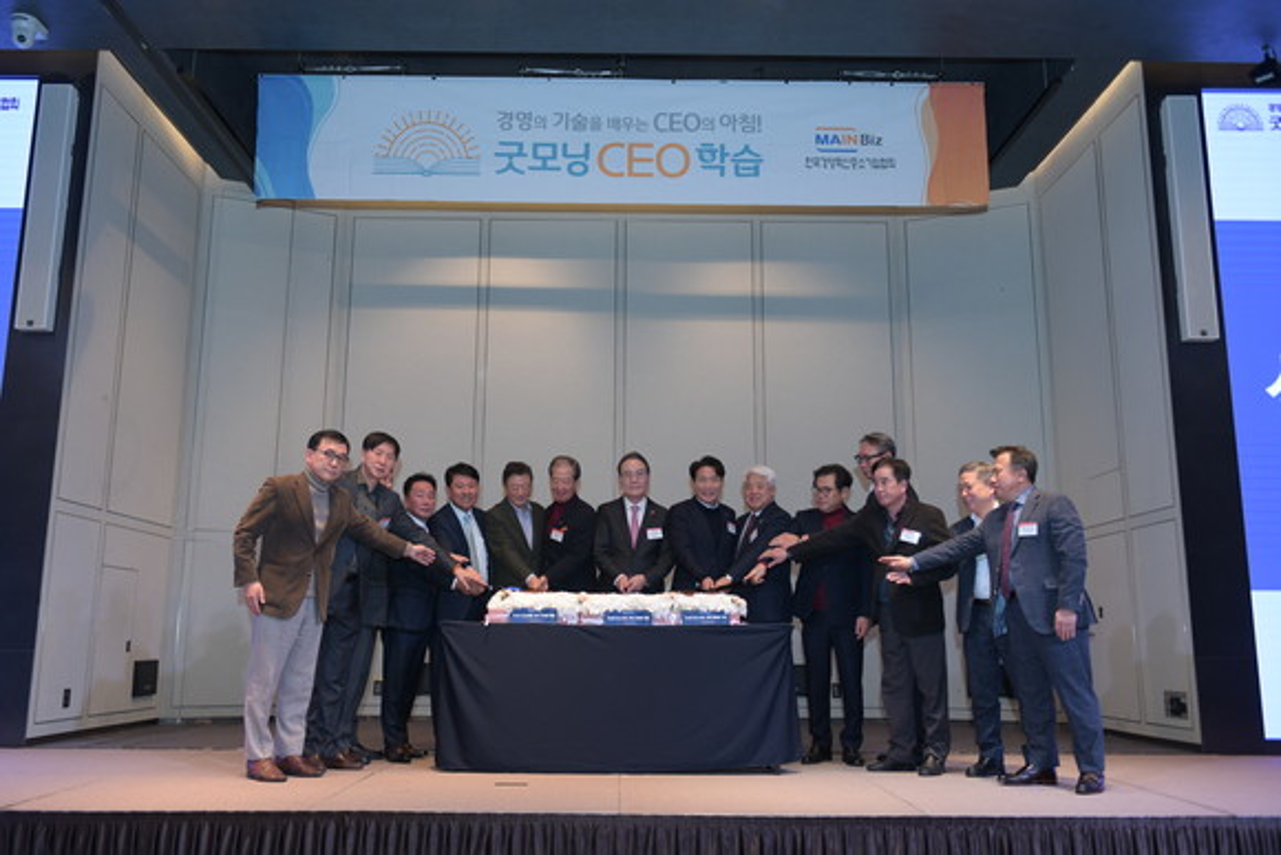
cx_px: 640
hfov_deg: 58.7
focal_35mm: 32
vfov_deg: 41.1
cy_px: 428
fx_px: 1139
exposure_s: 1/250
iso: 1000
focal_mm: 32
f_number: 4
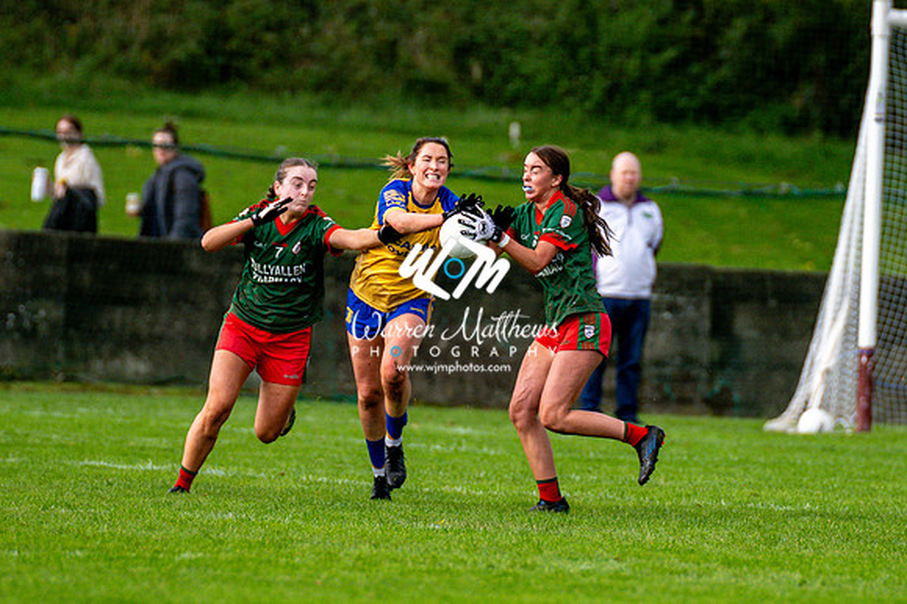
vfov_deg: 1.9
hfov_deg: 2.8
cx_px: 537
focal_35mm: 732
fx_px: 18440
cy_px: 371
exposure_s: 1/3200
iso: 450
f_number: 2.8
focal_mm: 300
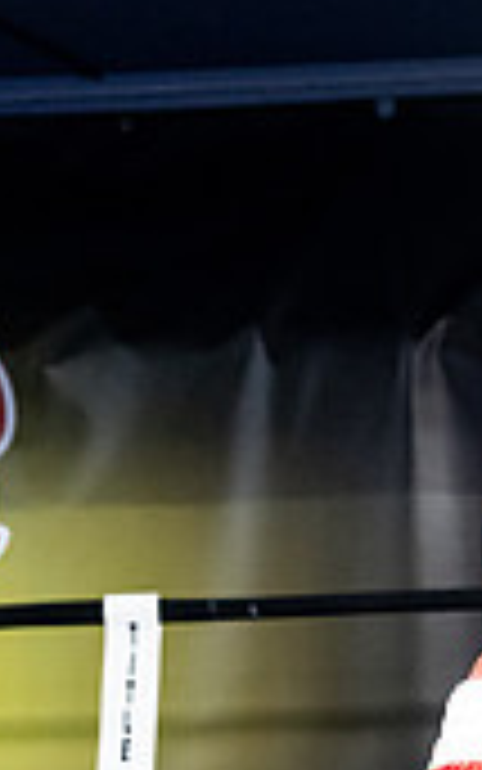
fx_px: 3696
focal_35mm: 176
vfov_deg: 11.8
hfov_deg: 7.3
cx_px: 815
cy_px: 673
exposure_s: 1/1000
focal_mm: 51
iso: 8000
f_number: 2.8
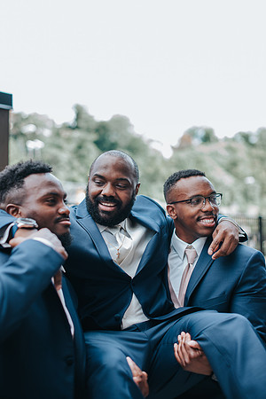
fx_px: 554
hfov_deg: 27.0
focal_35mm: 50
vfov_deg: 39.6
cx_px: 133
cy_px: 200
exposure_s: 1/640
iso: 320
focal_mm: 50
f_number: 2.2
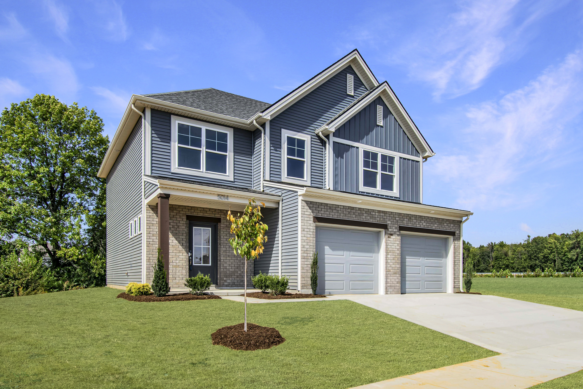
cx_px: 292
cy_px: 194
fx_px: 340
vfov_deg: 59.5
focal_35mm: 21
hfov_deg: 81.2
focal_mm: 14
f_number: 10
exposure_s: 1/400
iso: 200
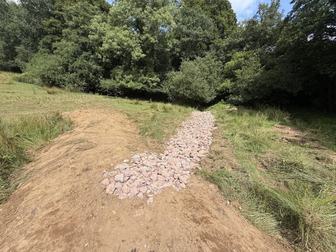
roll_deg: +0.2
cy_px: 126
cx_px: 168
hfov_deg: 102.1
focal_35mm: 14
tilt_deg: -13.9
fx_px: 136
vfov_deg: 85.7
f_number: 2.2
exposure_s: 1/2410
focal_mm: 2.22
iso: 50
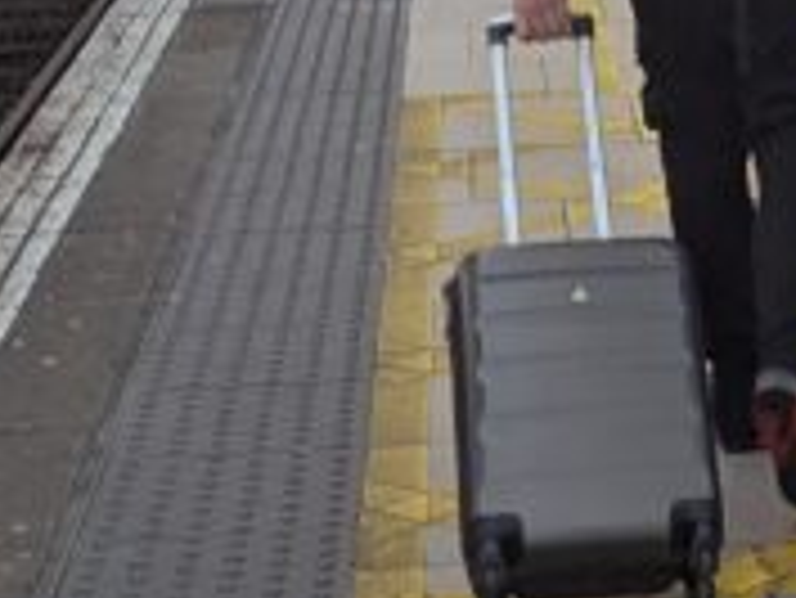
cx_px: 931
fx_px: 3198
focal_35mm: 139
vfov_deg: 10.2
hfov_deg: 13.8
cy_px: -407
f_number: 1.85
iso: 125
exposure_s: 1/106
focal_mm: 6.81
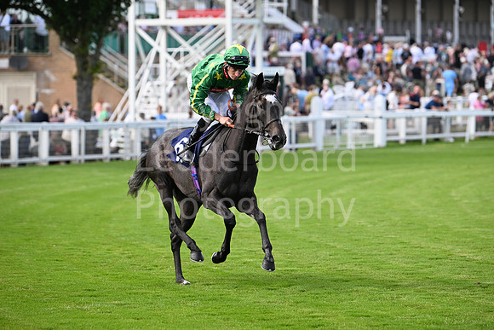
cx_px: 247
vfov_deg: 6.9
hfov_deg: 10.3
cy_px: 165
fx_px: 2745
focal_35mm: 200
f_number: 4.5
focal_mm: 200
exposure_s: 1/1250
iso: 400
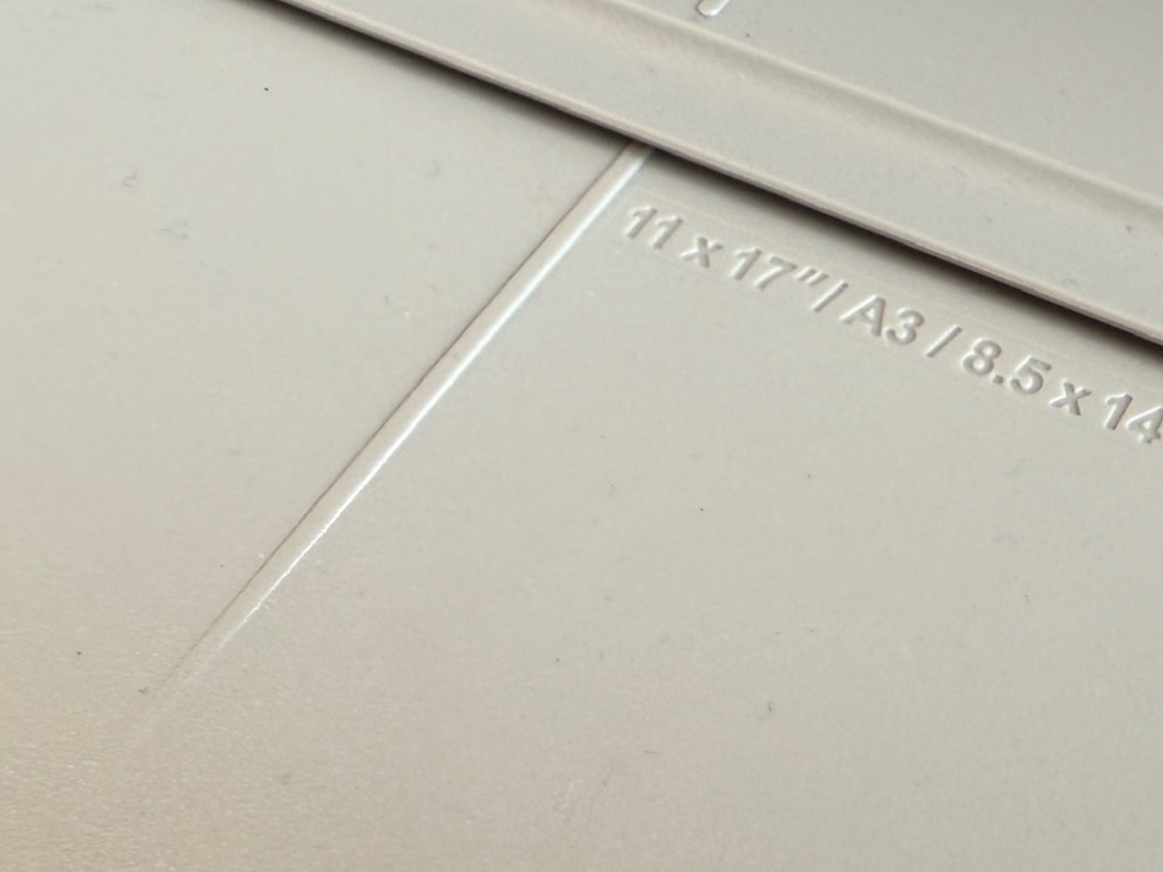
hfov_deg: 29.7
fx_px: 1983
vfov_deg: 24.6
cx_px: 1254
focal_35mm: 59
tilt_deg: -58.0
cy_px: 233
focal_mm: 2.22
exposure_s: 1/100
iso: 80
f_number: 2.2
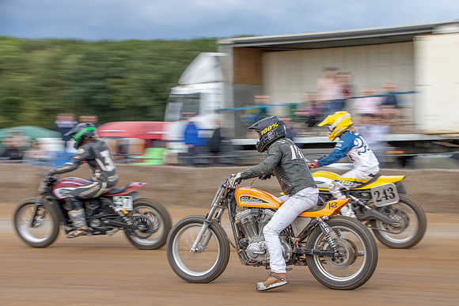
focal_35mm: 90
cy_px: 157
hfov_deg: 22.7
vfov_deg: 15.2
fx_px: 1144
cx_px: 245
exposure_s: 1/100
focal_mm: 56
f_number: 8
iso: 100
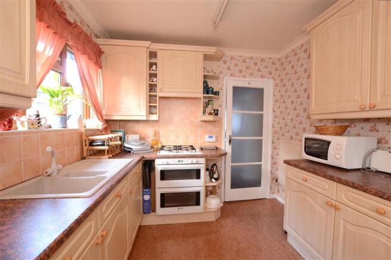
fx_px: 163
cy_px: 130
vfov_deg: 77.3
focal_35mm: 15
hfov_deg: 100.4
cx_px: 196
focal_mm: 10
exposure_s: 1/2
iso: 200
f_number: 6.3
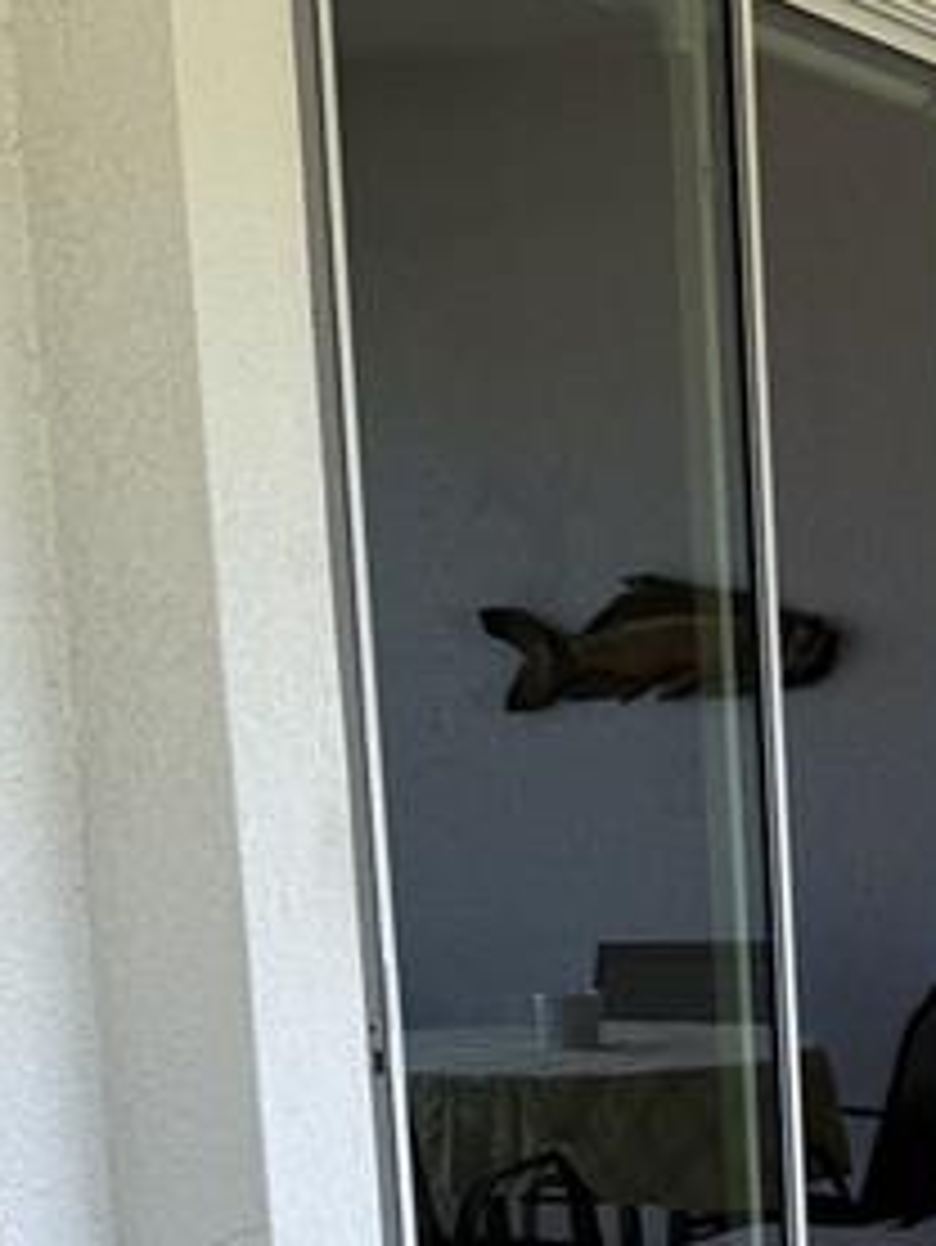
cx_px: 1364
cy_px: 1606
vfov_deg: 17.7
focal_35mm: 104
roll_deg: +0.5
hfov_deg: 13.5
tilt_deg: -13.6
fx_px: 3747
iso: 80
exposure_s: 1/294
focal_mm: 6.76
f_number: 1.78
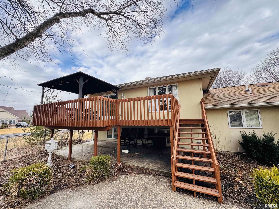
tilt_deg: +6.9
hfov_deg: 102.1
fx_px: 113
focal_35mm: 14
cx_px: 140
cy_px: 104
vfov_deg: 85.7
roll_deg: -0.1
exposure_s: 1/425
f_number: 2.2
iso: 40
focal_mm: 2.22
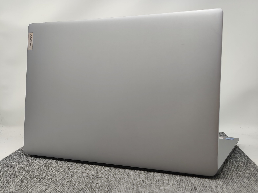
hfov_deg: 41.2
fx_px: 343
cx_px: 129
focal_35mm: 46
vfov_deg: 31.5
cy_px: 96
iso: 160
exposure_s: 1/100
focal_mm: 6.07
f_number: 1.7
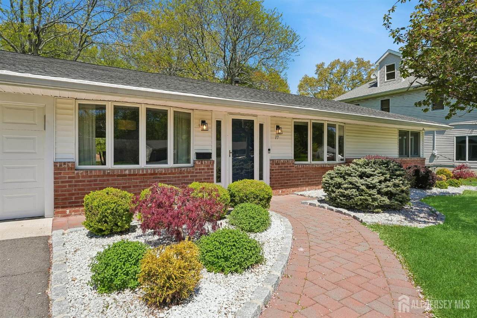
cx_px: 238
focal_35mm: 21
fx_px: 277
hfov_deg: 81.5
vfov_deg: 59.7
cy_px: 159
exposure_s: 1/125
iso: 100
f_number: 11
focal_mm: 20.9
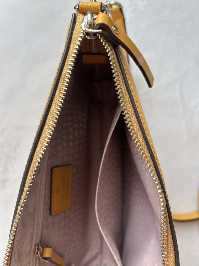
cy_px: 133
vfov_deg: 67.3
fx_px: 199
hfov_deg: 53.1
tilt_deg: -85.6
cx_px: 100
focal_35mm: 26
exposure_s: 1/121
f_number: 1.5
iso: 40
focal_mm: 5.7
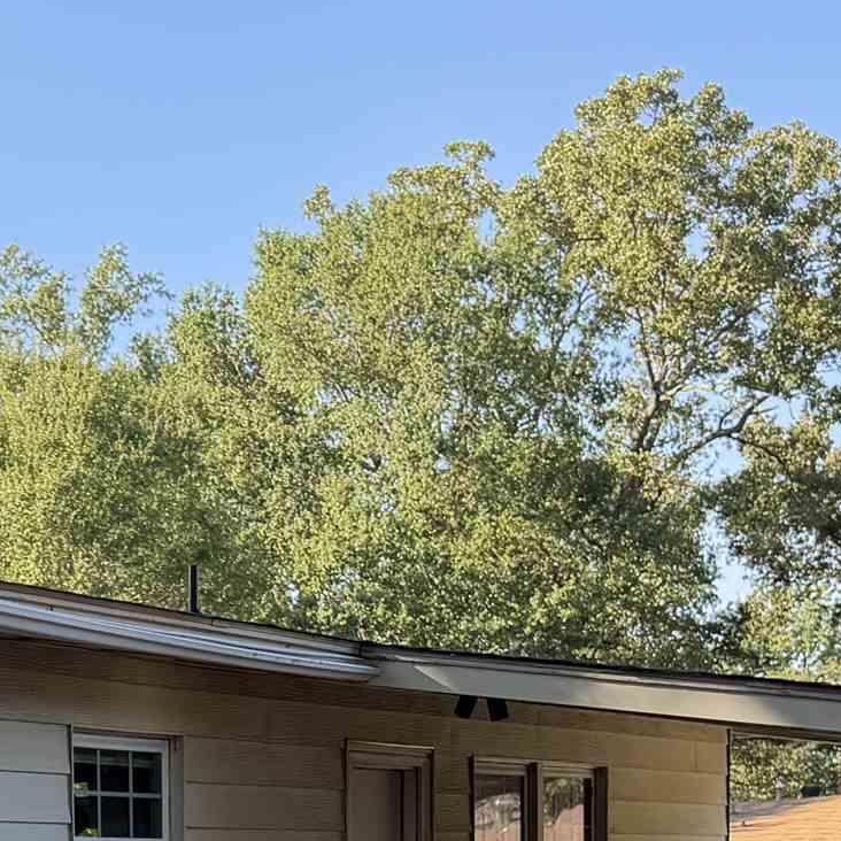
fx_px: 2446
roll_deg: +1.9
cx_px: -55
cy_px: 1081
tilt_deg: -4.4
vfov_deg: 18.2
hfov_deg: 18.8
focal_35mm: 89
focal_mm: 6.76
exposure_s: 1/878
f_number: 1.78
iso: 100
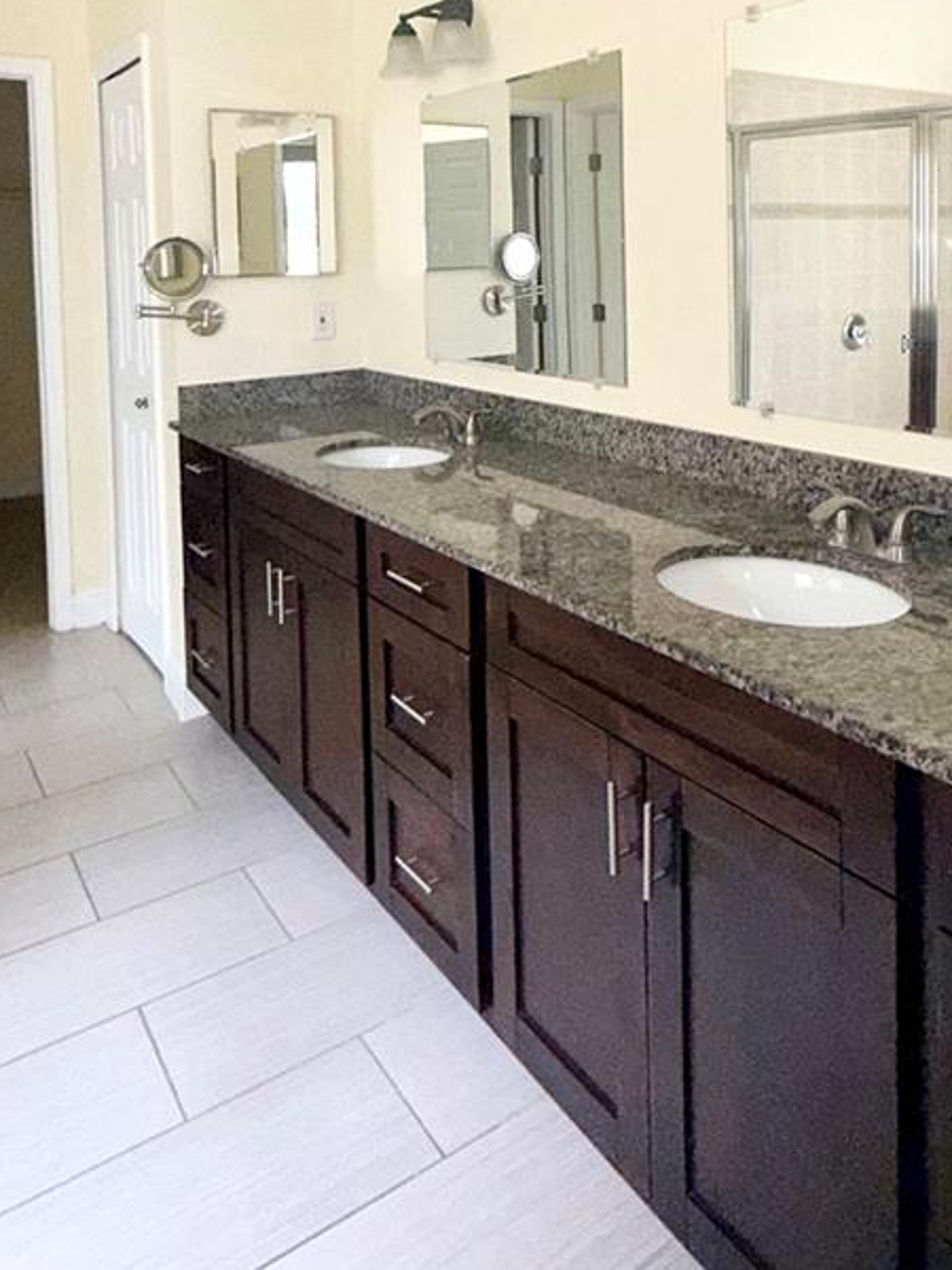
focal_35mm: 28
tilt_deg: -2.4
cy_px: 290
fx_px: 1027
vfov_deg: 59.4
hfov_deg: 49.7
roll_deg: +0.6
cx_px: 527
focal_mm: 2.22
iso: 200
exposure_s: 1/117
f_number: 2.2
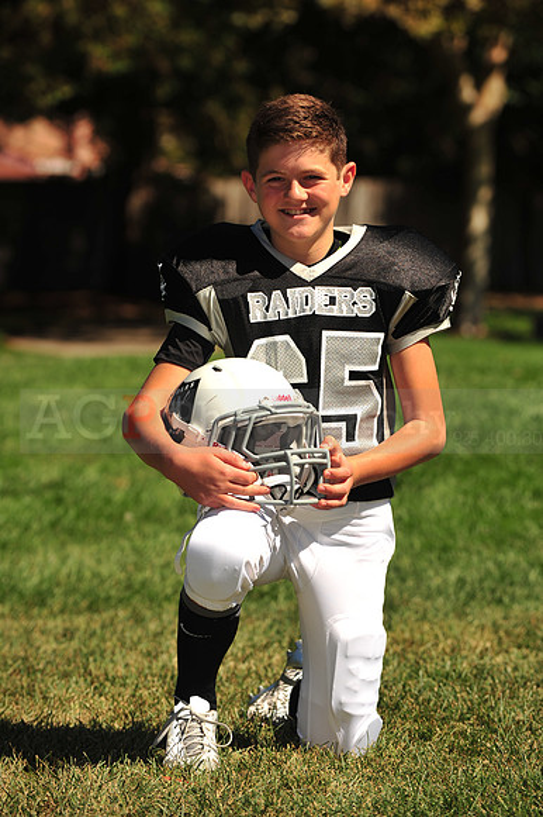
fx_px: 3511
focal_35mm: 155
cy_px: 408
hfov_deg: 8.8
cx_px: 272
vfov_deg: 13.3
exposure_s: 1/1000
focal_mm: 155
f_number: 5
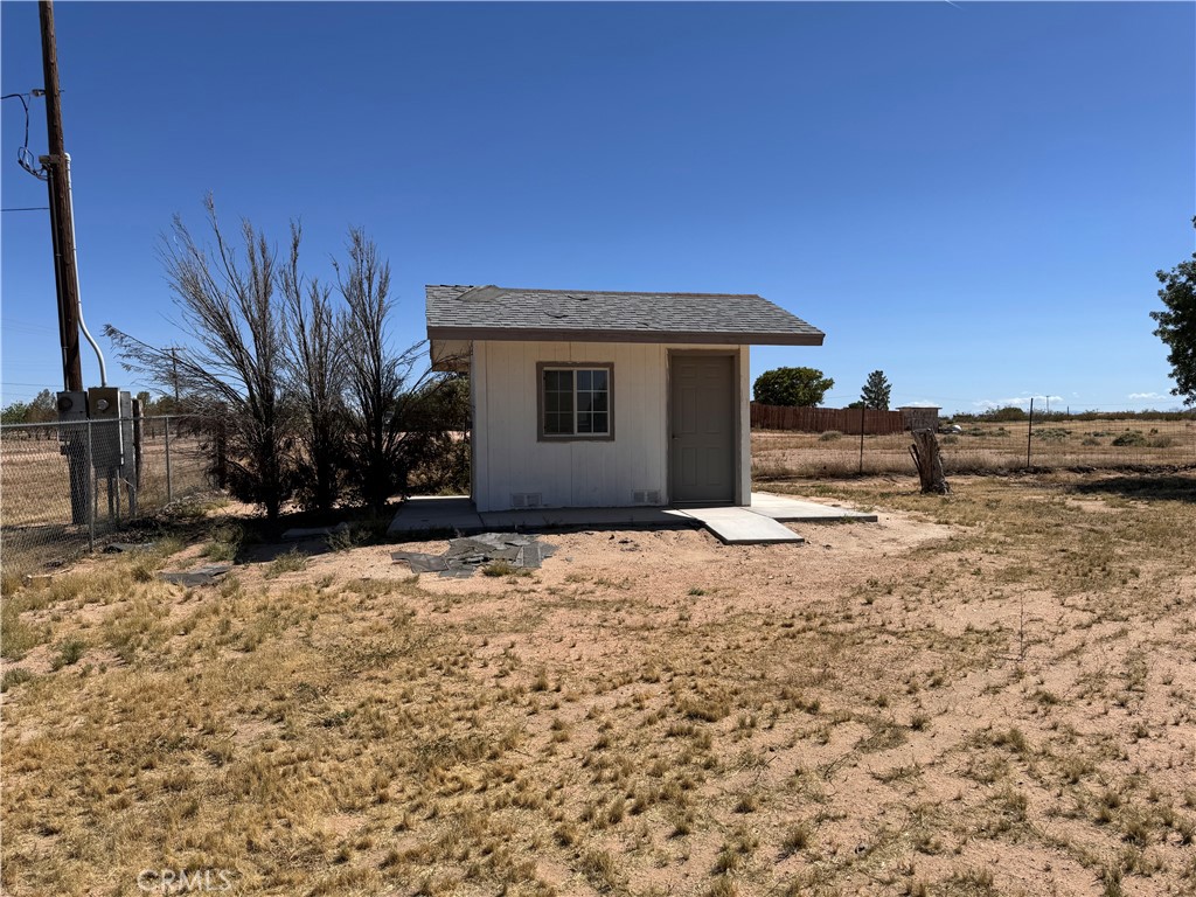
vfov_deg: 56.8
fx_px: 829
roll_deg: -0.1
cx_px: 598
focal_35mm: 24
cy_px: 448
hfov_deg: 71.6
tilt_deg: -1.9
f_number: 1.78
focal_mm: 6.76
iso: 80
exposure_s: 1/6410
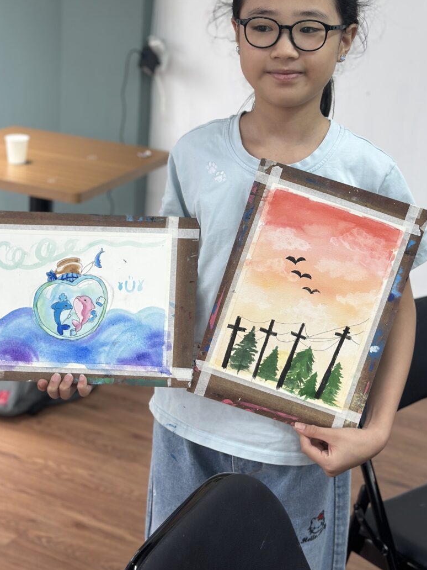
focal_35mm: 62
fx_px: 1020
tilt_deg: -15.5
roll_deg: -4.2
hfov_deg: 23.7
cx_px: 210
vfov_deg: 31.0
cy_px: 207
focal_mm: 6.86
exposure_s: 1/100
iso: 64
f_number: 1.78
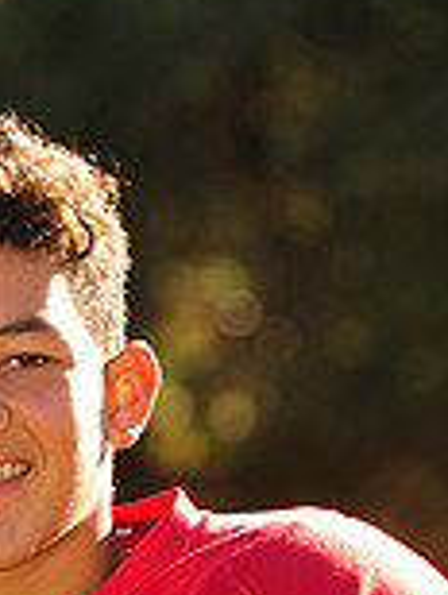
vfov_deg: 3.4
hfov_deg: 2.6
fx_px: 9964
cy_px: 877
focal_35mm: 579
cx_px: -70
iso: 200
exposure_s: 1/320
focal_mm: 160
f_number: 4.5
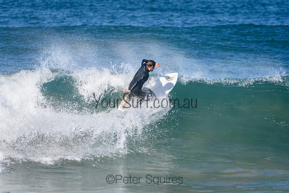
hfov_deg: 2.7
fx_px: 6023
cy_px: 96
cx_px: 144
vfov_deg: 1.8
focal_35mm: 750
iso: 720
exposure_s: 1/4000
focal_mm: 500
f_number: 5.6
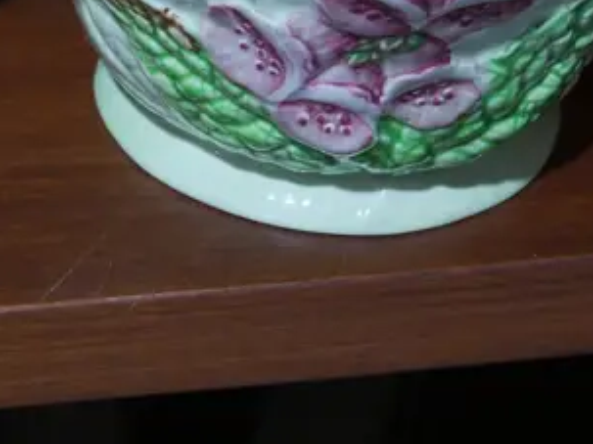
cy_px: -144
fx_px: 2432
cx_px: -98
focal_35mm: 142
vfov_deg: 10.2
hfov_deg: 13.6
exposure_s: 1/60
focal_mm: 21
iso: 500
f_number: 4.6
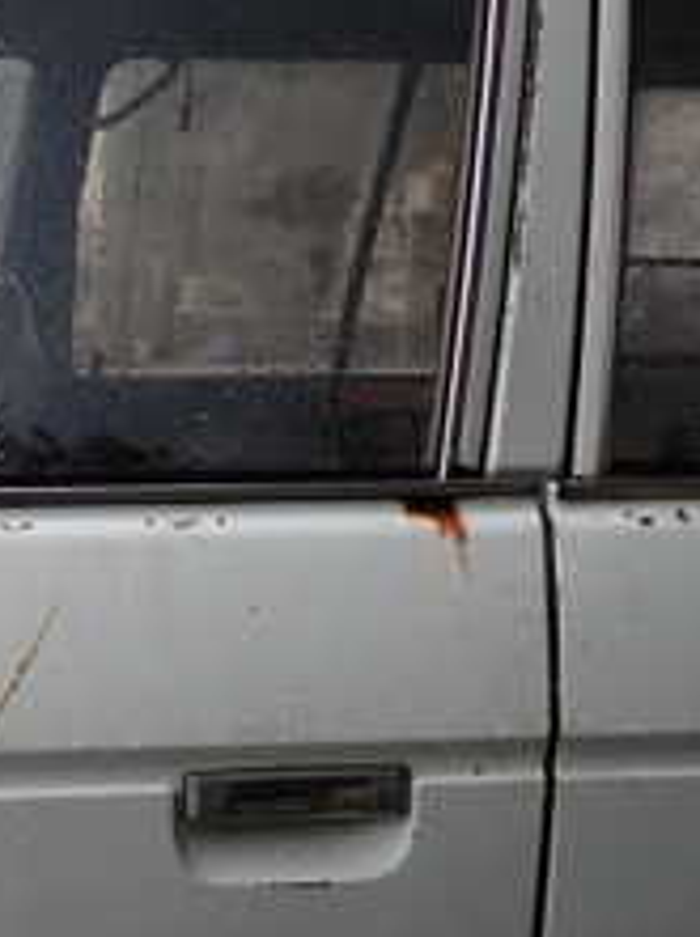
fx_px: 1839
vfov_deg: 28.4
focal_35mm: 68
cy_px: 644
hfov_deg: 20.0
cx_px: -182
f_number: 2
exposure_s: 1/125
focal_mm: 4.5
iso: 200
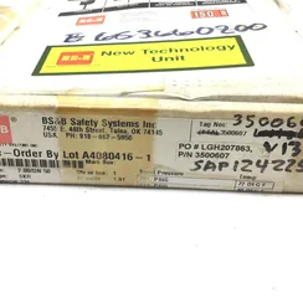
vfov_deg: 37.4
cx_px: 138
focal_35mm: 45
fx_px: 446
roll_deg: +0.5
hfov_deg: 37.5
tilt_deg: -30.7
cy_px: 119
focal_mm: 3.3
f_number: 2.4
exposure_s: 1/120
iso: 32
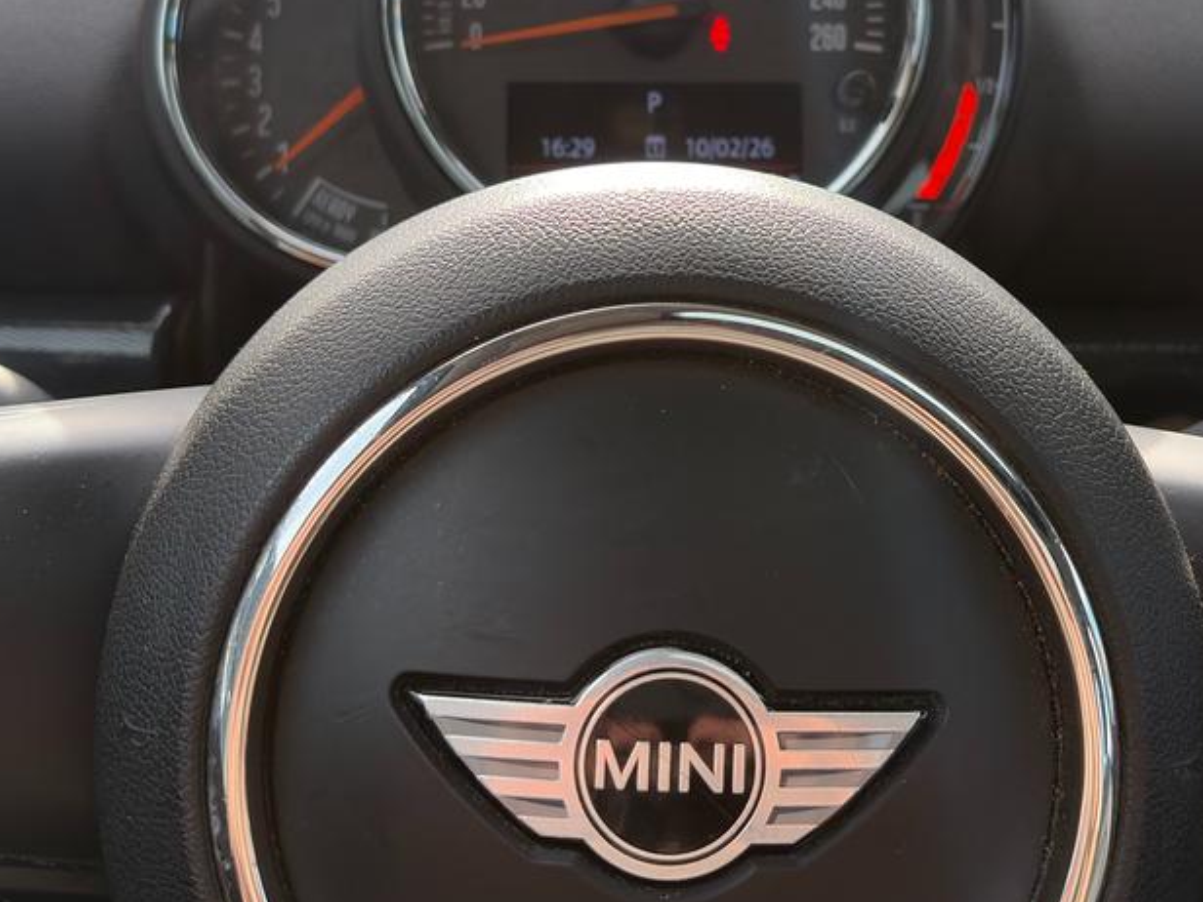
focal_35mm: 54
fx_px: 1877
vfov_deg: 26.6
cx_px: 687
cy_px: 207
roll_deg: +0.8
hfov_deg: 35.5
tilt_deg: -17.1
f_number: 1.6
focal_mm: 5.96
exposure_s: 1/282
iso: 40
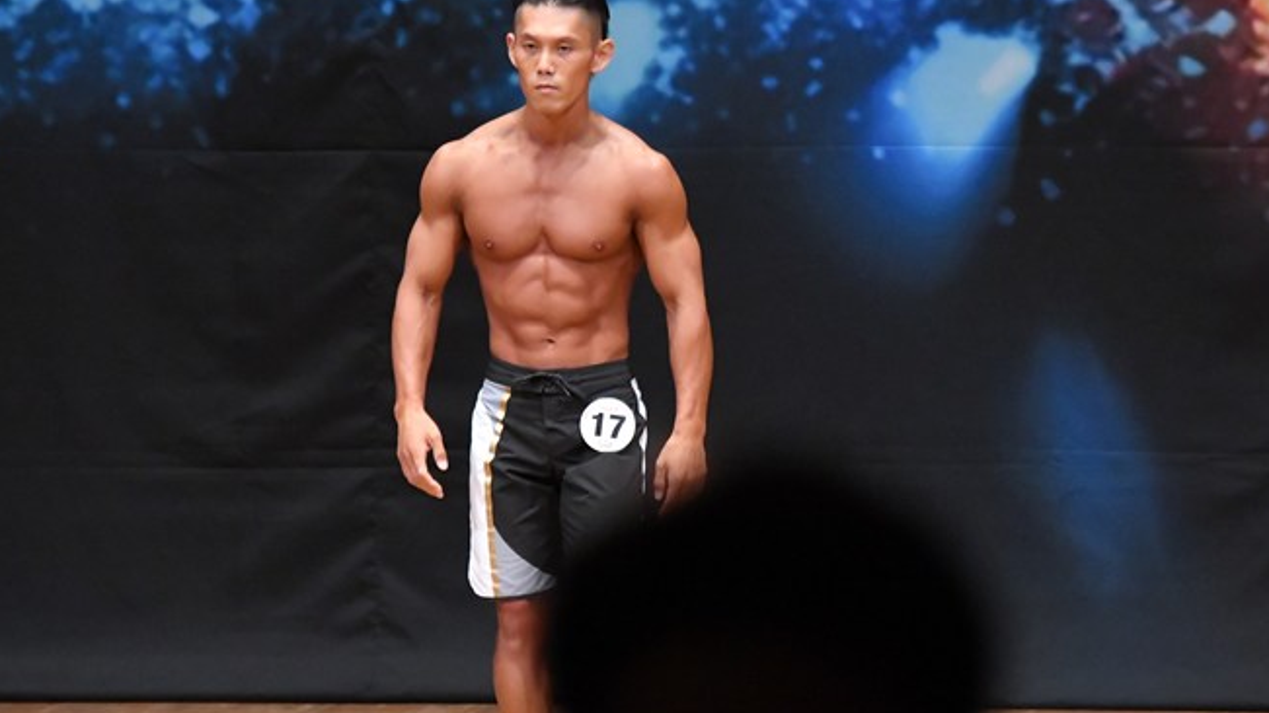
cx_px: 736
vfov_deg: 2.8
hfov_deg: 5.0
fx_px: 14467
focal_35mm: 430
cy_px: 394
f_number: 5.6
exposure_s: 1/400
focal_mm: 230
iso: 8000
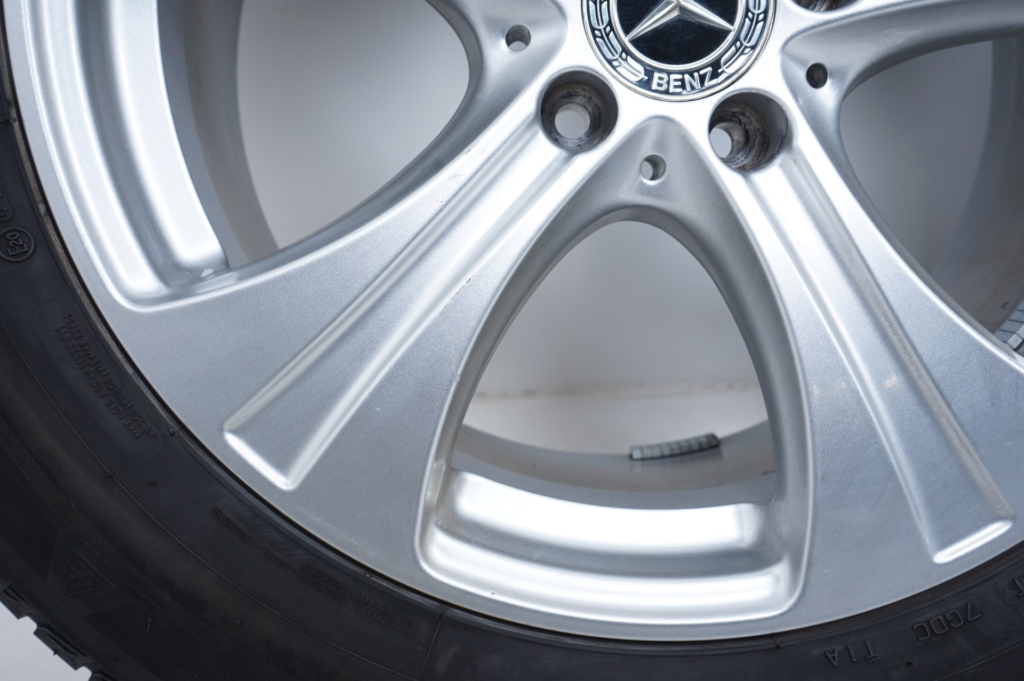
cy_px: 340
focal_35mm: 32
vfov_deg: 41.1
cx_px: 512
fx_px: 909
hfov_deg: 58.8
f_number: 7.1
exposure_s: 1/100
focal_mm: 32
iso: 250
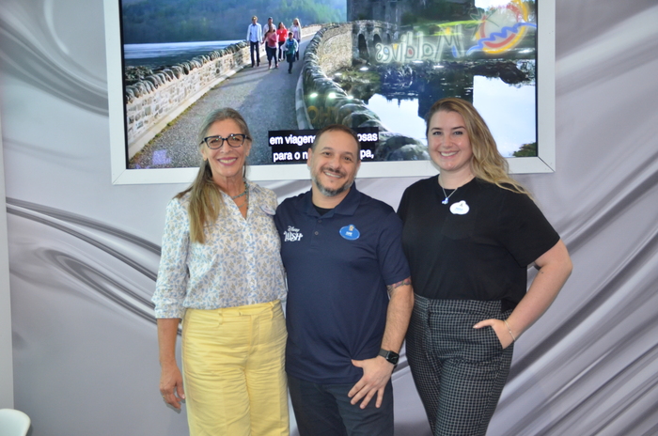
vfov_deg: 32.9
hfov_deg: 48.0
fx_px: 739
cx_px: 329
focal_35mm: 40
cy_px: 218
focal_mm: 27
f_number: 4
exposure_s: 1/60
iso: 800
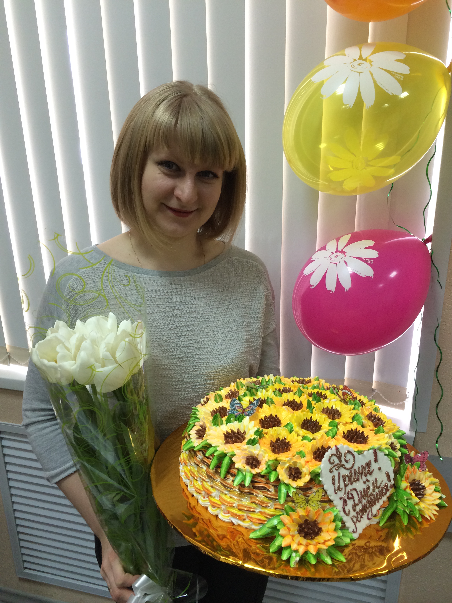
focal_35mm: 29
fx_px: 505
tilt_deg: -20.5
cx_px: 226
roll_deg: +2.6
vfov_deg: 61.7
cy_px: 302
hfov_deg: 48.2
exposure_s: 1/33
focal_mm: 4.15
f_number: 2.2
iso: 125
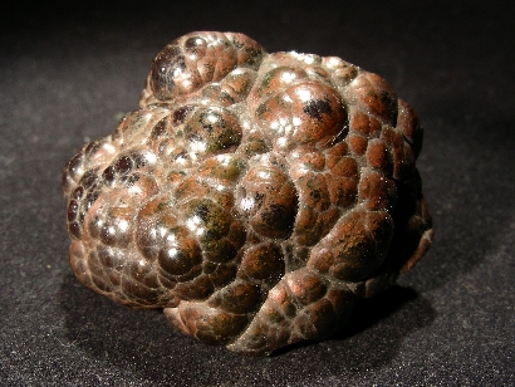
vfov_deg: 30.3
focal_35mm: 48
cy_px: 194
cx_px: 258
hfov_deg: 39.6
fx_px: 715
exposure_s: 1/15.7
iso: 50
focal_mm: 8
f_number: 3.5
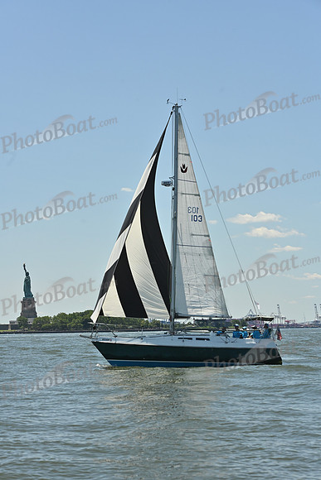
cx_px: 160
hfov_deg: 15.9
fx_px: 1149
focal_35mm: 86
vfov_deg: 23.6
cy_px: 240
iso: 320
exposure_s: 1/1600
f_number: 7.1
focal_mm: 86
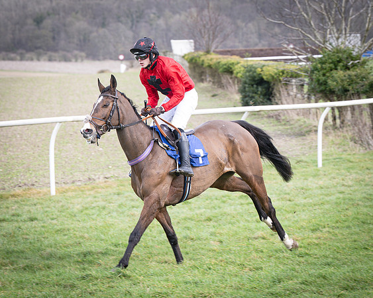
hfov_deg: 10.3
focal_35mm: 187
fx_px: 2066
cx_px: 158
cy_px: 139
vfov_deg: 8.3
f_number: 4
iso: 200
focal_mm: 86
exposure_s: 1/400
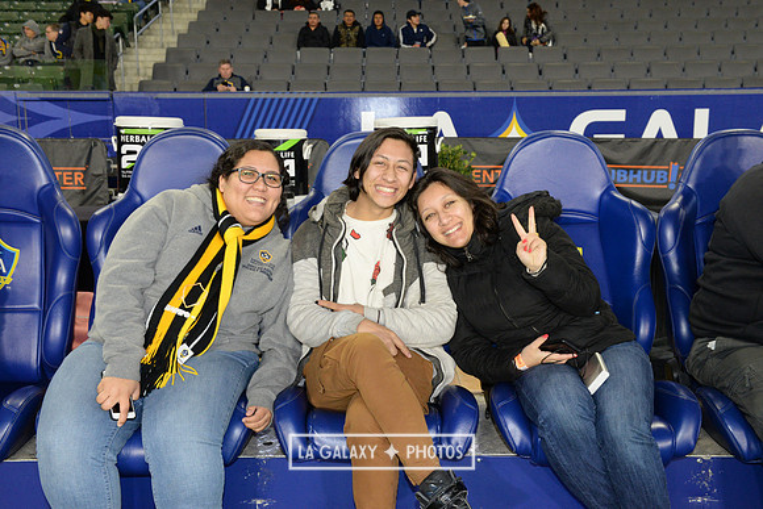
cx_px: 382
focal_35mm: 38
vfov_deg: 35.1
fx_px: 806
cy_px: 254
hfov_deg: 50.7
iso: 3200
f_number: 10
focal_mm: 38
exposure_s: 1/125
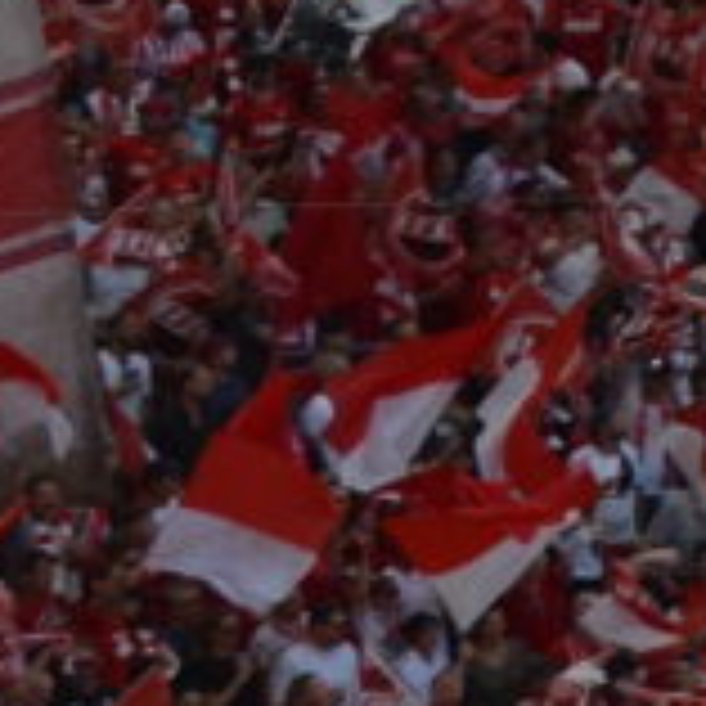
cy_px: -598
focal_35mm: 324
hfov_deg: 4.6
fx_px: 7484
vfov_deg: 5.3
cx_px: 3494
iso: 200
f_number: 8
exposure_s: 1/250
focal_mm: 25
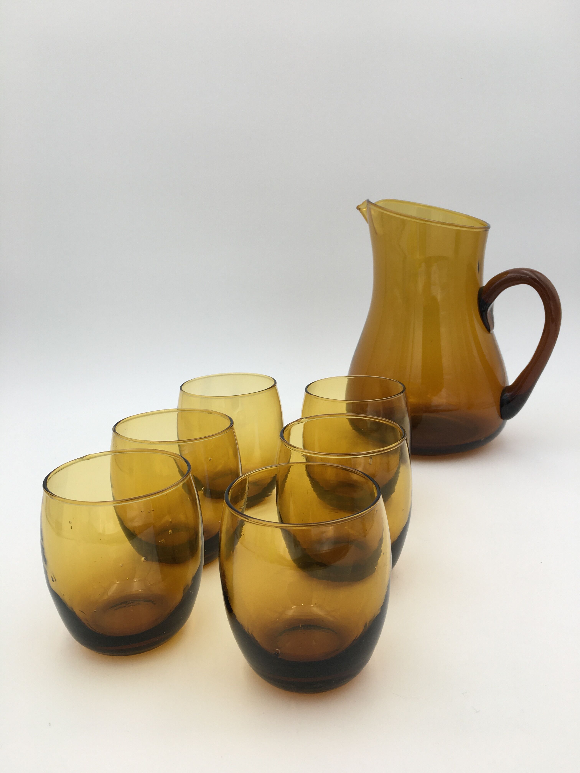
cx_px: 290
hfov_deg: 48.2
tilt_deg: -13.4
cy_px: 386
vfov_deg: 61.7
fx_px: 648
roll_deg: +2.0
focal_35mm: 29
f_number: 2.2
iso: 25
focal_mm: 4.15
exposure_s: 1/127
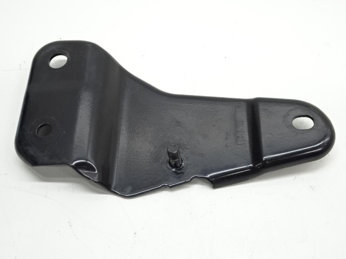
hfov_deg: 41.2
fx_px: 460
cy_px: 130
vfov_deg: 31.5
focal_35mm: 46
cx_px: 173
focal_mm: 7.87
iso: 200
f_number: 4.5
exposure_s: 1/50
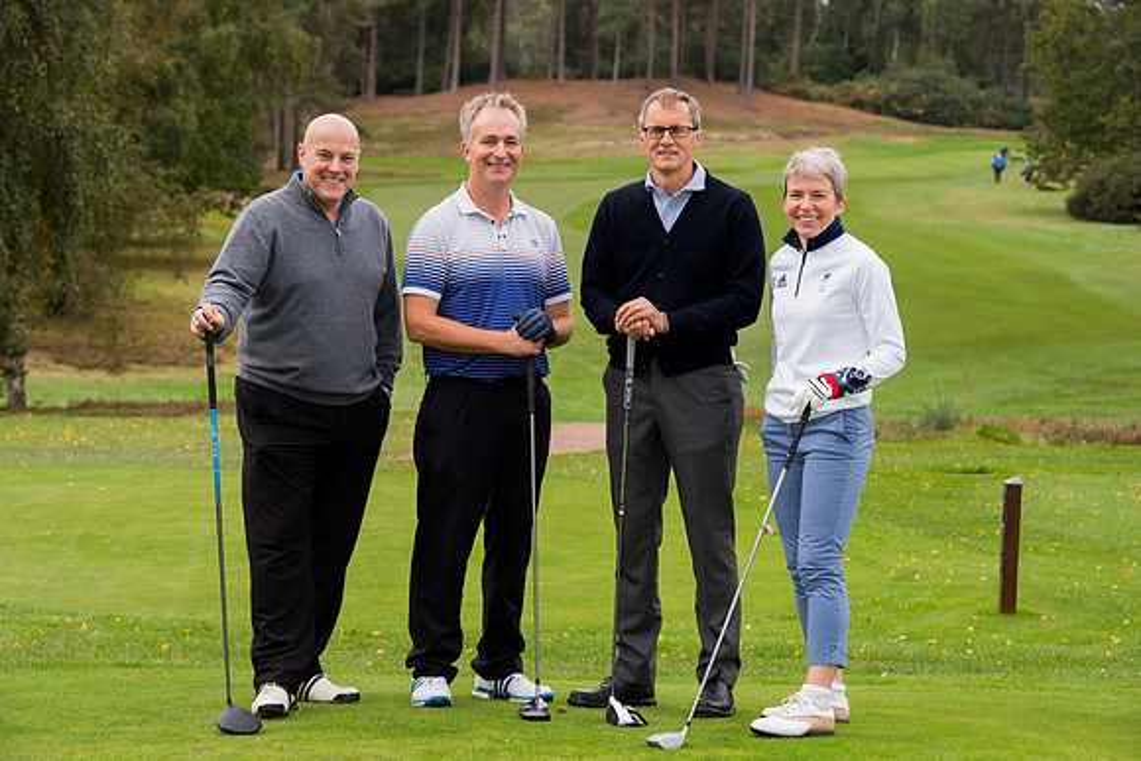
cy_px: 380
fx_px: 3963
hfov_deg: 16.4
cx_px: 570
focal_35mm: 125
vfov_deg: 11.0
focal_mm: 125
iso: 640
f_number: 8
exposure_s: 1/250
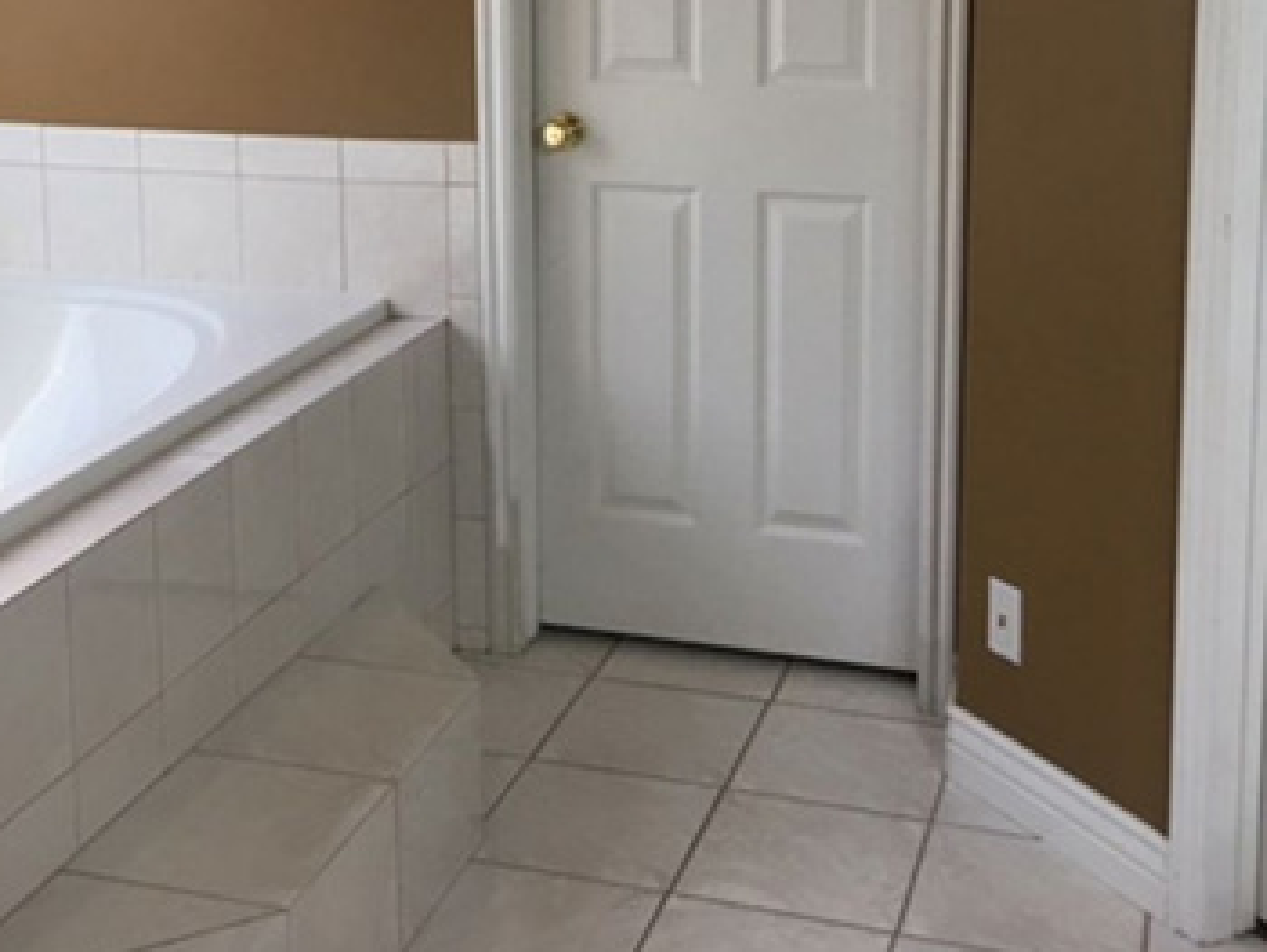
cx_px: 572
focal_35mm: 53
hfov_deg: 36.1
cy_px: 98
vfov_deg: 26.6
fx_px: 1941
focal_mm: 4.15
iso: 32
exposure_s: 1/30
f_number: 2.2
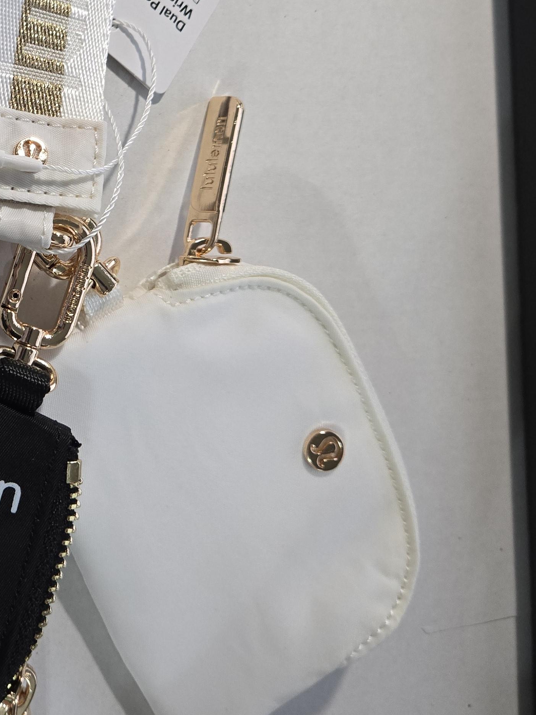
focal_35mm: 49
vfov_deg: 38.0
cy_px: 182
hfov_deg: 27.6
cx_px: -25
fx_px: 1012
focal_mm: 5.4
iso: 400
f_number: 1.8
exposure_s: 1/120
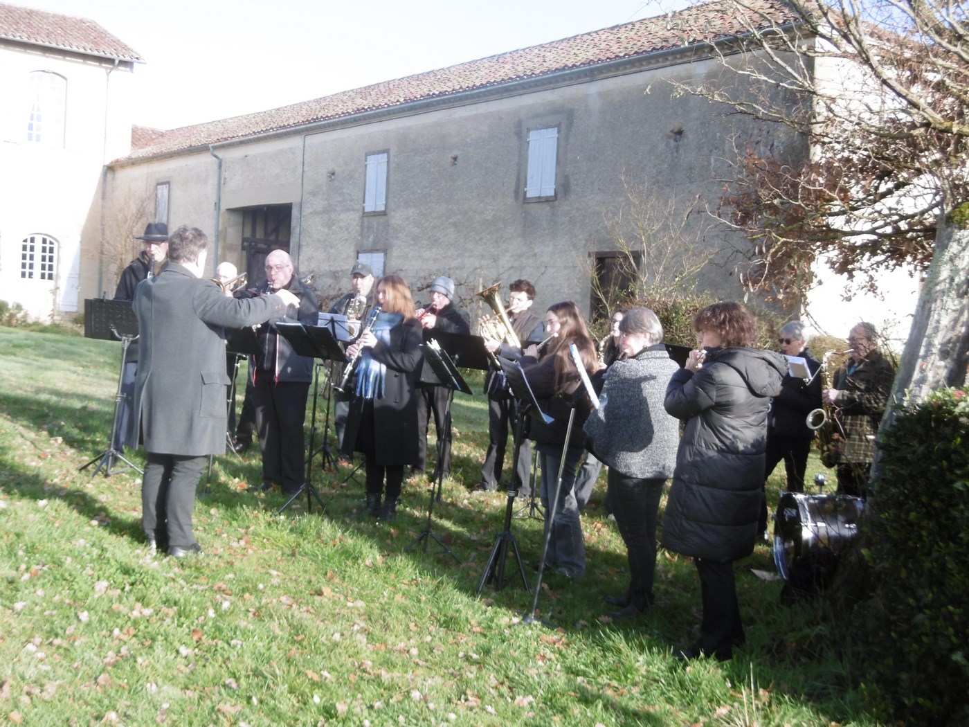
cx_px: 484
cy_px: 364
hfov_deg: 43.9
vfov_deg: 33.6
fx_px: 1204
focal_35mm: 43
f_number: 3.8
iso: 100
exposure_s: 1/200
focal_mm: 7.7
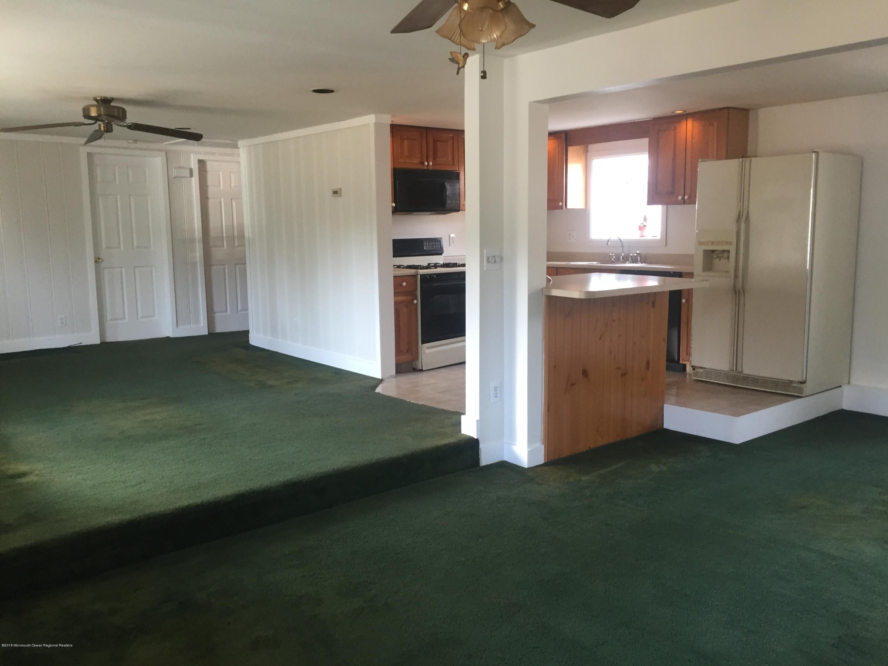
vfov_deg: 48.2
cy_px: 333
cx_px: 444
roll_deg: -0.9
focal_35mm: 29
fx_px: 744
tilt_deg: -7.4
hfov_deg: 61.7
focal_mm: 4.15
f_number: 2.2
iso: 125
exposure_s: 1/30
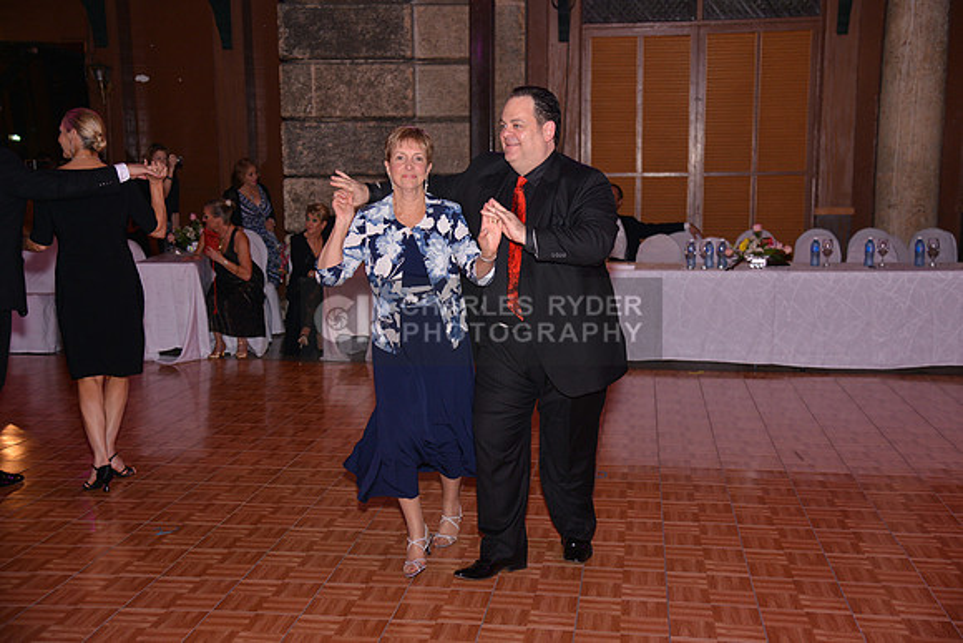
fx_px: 1231
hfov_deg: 42.7
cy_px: 322
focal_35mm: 46
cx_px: 482
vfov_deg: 29.3
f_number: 4
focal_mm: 46
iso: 1000
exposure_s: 1/250
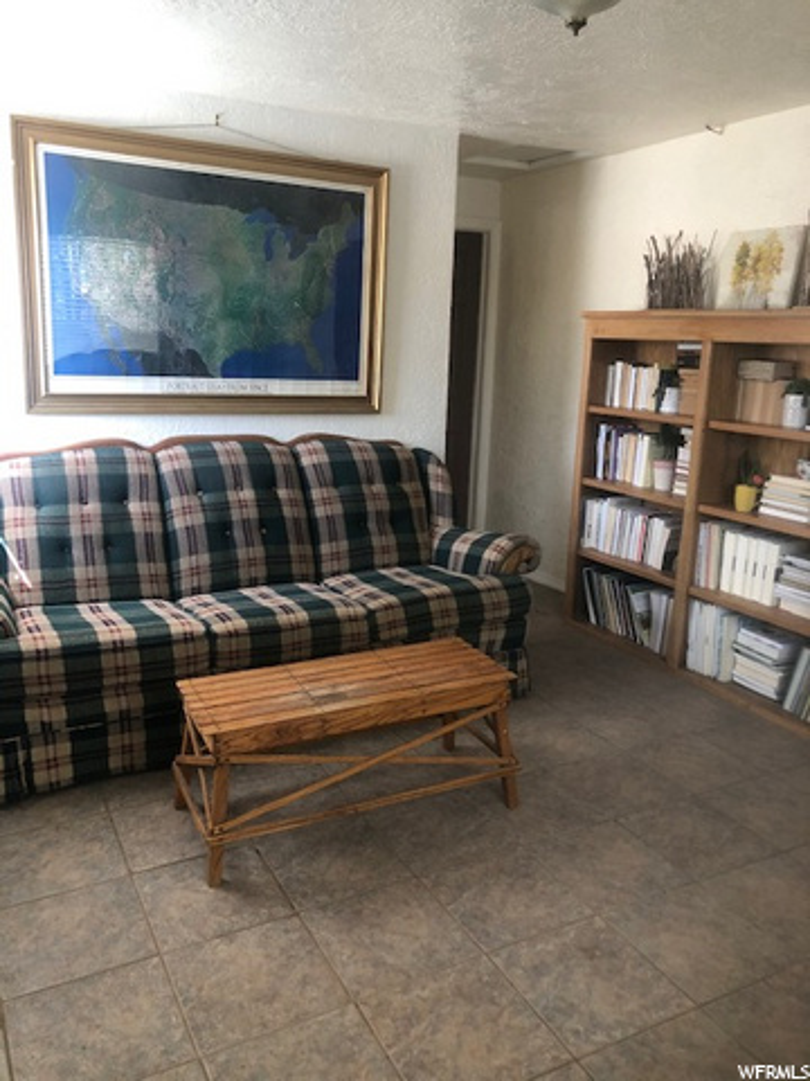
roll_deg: -2.4
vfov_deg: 63.4
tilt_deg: -10.7
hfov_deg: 49.7
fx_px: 874
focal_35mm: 28
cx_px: 405
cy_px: 540
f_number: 1.8
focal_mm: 3.99
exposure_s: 1/30
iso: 32
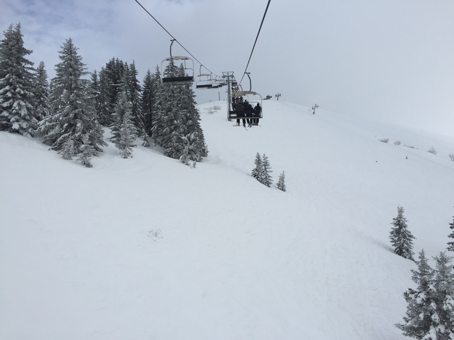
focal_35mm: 29
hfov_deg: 61.7
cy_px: 170
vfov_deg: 48.2
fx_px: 380
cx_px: 227
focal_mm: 4.15
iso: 32
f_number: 2.2
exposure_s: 1/3300
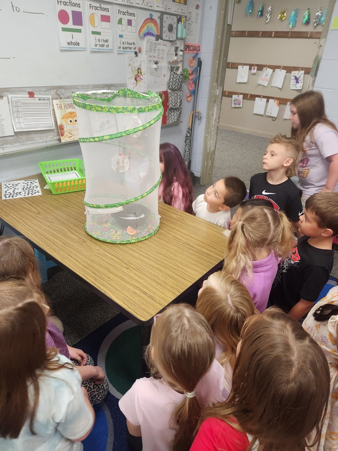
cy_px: 226
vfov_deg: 73.9
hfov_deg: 58.9
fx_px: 299
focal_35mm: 23
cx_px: 169
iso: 320
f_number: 1.8
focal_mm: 5.4
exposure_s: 1/120
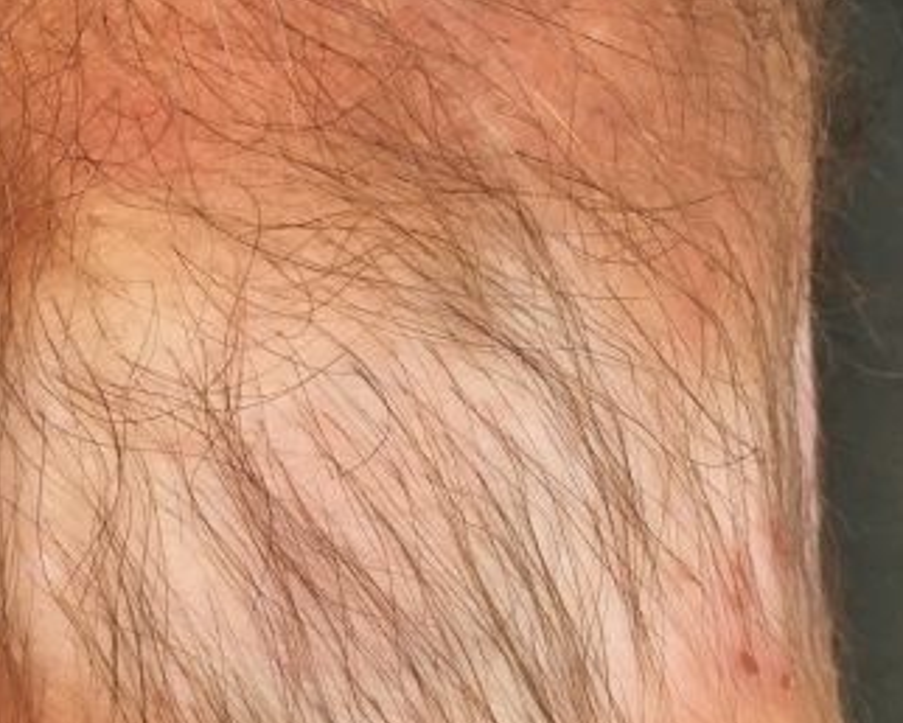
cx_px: 376
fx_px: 2006
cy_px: 326
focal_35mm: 75
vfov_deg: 20.4
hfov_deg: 25.3
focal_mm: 4.15
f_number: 2.2
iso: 80
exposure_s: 1/30
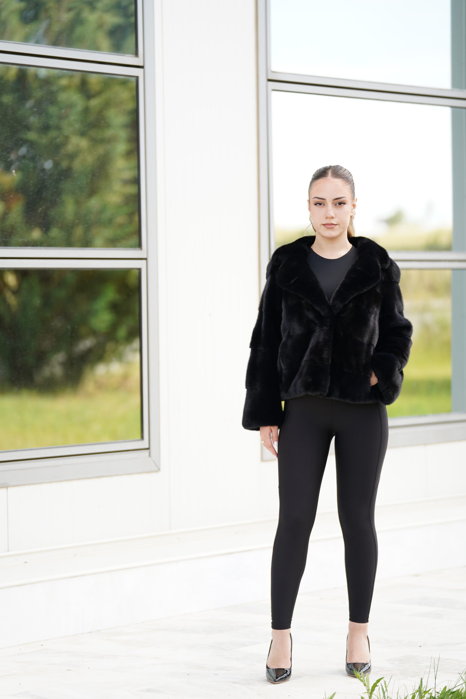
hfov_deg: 10.4
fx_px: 2562
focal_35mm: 132
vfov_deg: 15.5
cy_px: 350
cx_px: 233
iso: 160
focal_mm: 132
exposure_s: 1/250
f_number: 2.8
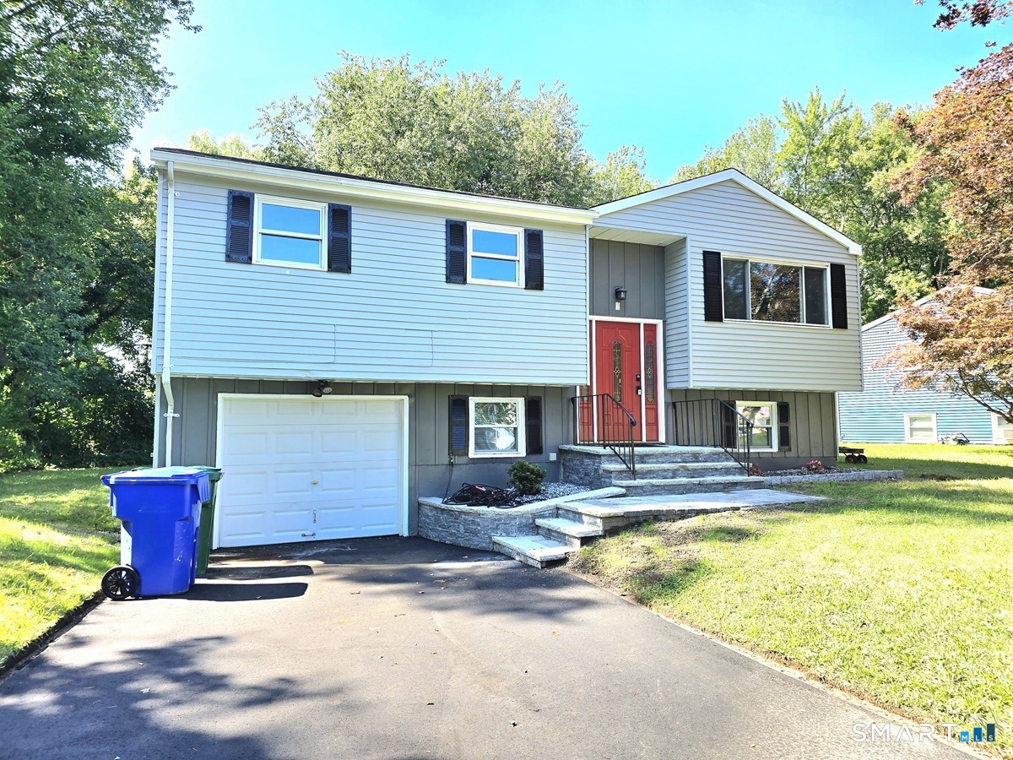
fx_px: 673
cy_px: 380
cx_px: 506
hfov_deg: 73.9
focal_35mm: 23
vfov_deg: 58.9
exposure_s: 1/286
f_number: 1.7
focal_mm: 6.3
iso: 12
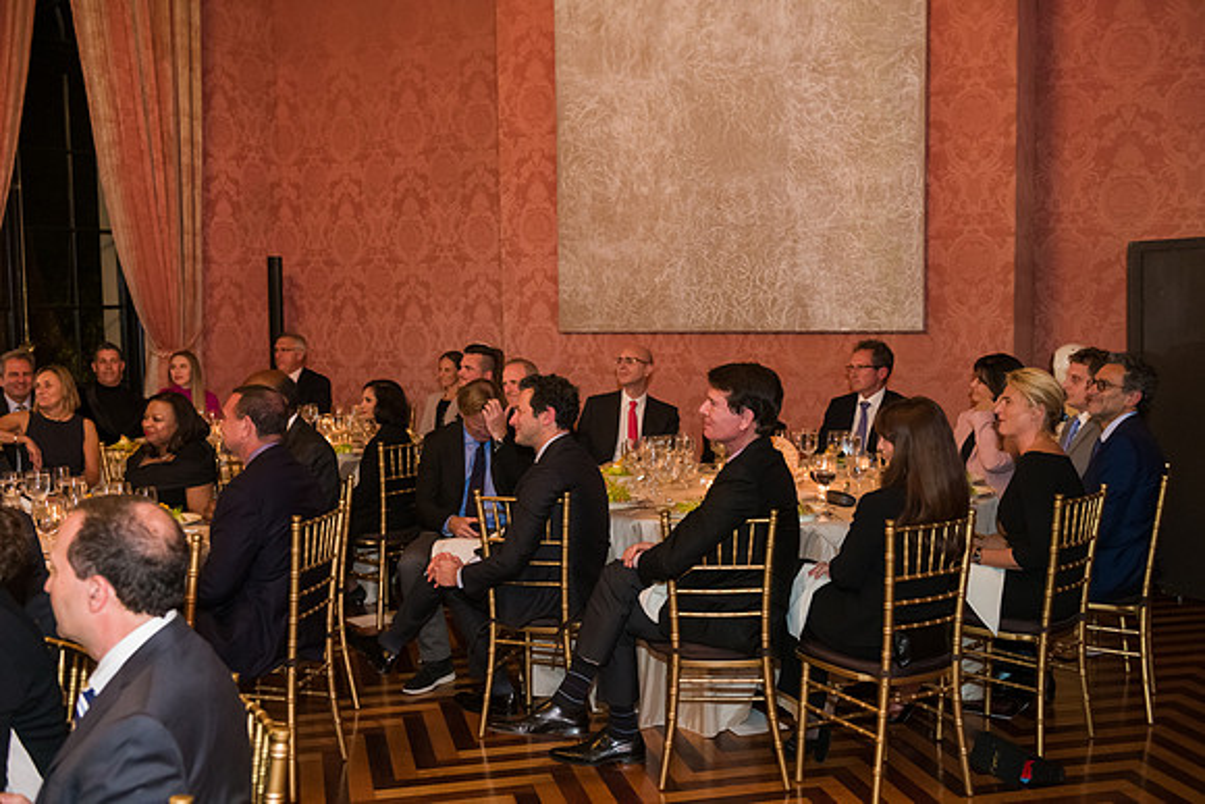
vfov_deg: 35.1
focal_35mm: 38
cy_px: 402
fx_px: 1272
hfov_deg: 50.7
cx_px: 602
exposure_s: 1/80
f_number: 4
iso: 3200
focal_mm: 38
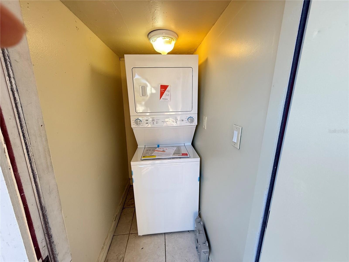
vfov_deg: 85.7
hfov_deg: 102.1
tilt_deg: -12.4
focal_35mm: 14
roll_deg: -0.2
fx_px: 141
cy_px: 131
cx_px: 174
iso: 160
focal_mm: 2.22
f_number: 2.2
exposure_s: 1/120
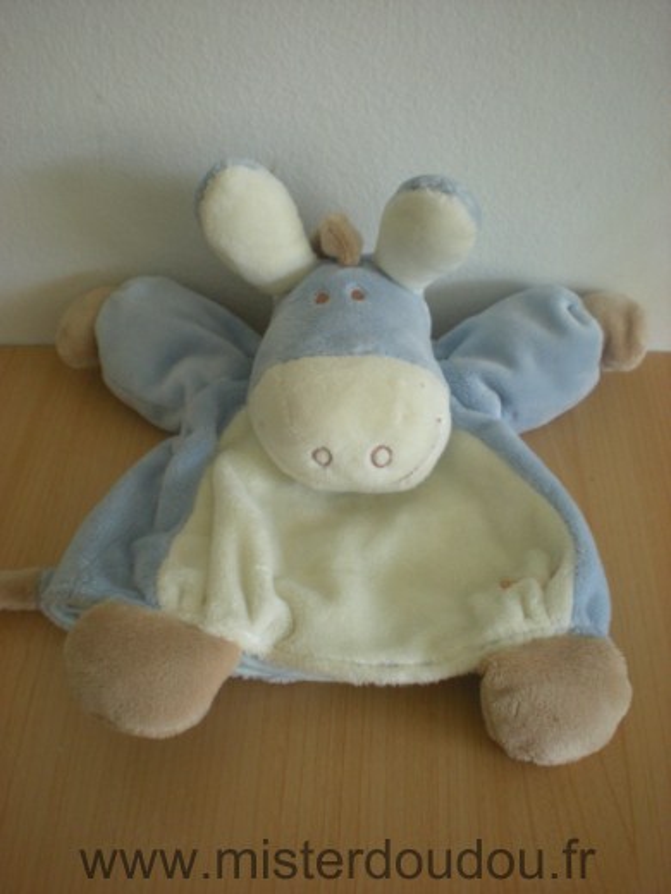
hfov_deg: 37.7
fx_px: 982
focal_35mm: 38
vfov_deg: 49.0
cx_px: 336
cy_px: 447
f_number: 3.1
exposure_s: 1/36.6
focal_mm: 6.3
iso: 200
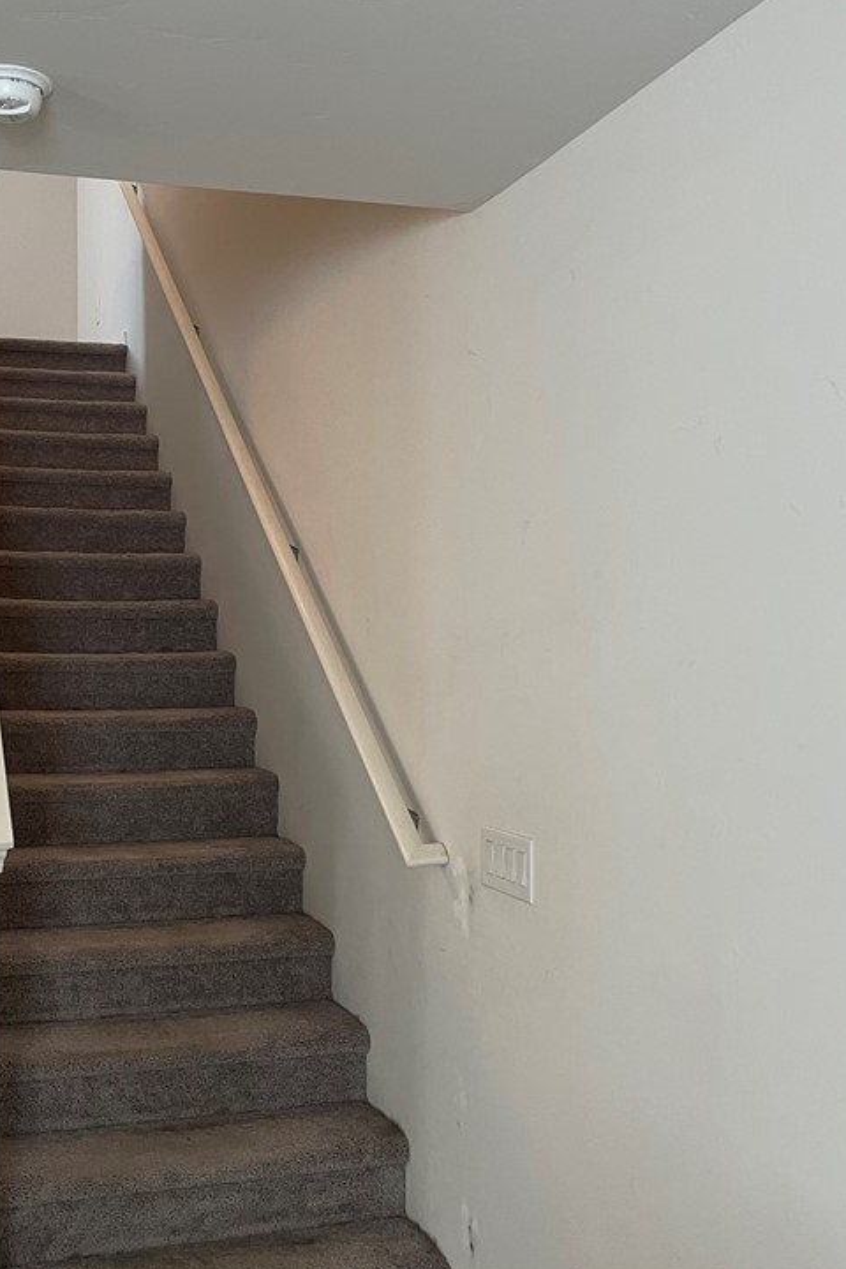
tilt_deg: -0.7
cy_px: 643
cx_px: 273
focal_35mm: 37
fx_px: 1304
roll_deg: +0.0
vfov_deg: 51.9
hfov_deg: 35.5
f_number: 1.6
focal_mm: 5.1
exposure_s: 1/60
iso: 200
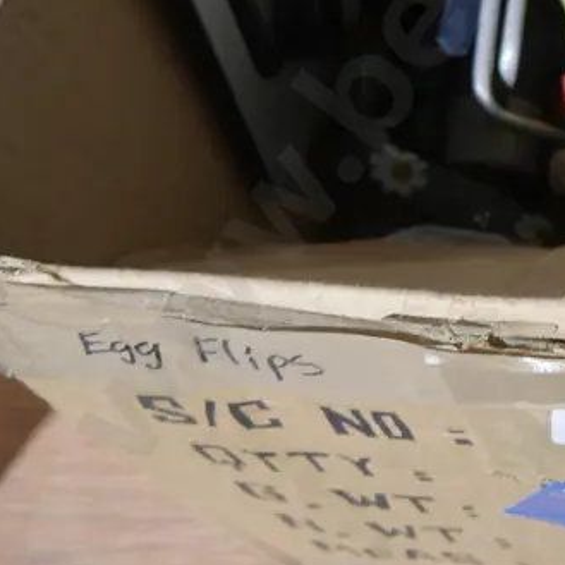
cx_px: 629
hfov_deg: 21.3
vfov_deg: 19.9
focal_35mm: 77
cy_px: -249
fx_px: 1422
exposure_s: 1/60
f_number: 3.5
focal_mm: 14
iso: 640
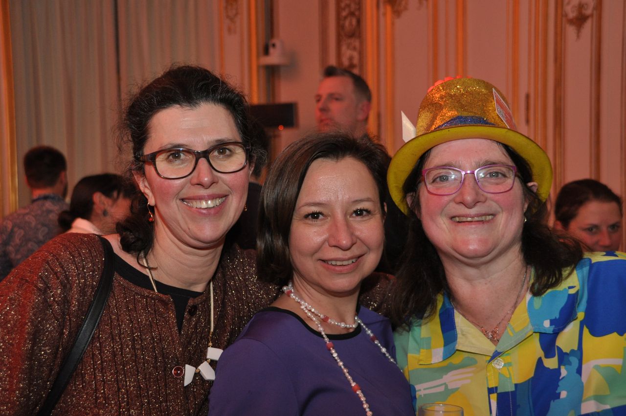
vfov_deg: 22.6
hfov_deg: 33.4
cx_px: 313
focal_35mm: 60
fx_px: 1042
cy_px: 208
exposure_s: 1/60
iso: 800
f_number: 4.8
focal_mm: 40
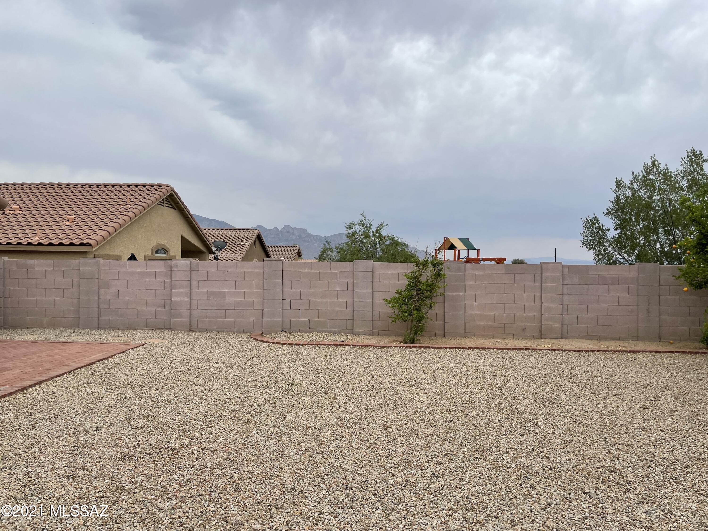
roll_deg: -0.5
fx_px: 532
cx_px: 354
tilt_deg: +1.0
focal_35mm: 26
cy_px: 266
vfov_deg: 53.1
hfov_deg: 67.3
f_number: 1.6
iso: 32
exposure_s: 1/2747
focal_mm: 4.2
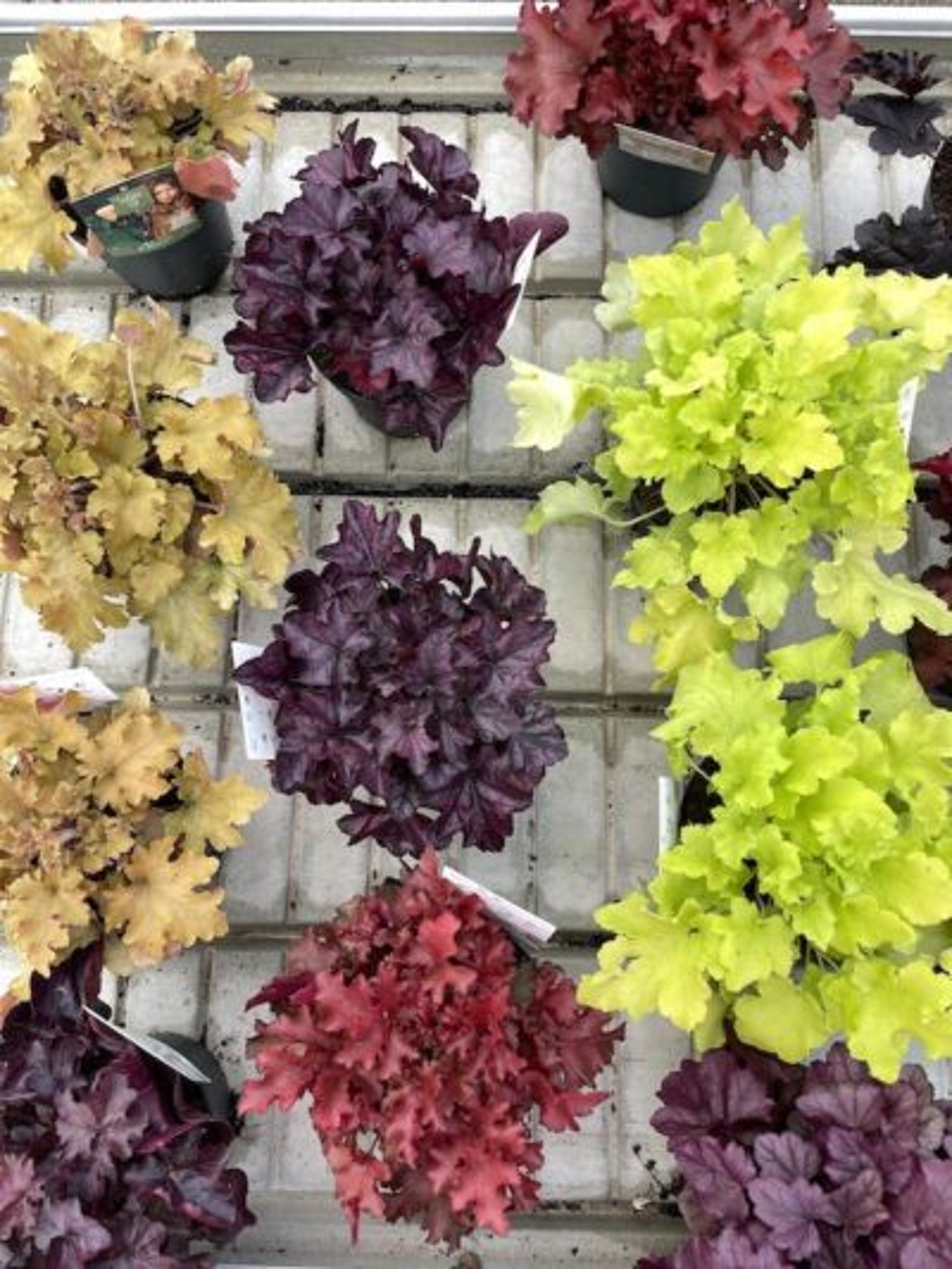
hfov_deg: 53.1
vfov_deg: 67.3
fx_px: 953
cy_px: 634
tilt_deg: -77.9
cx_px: 476
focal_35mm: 26
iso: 40
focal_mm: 4.2
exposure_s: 1/121
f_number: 1.6
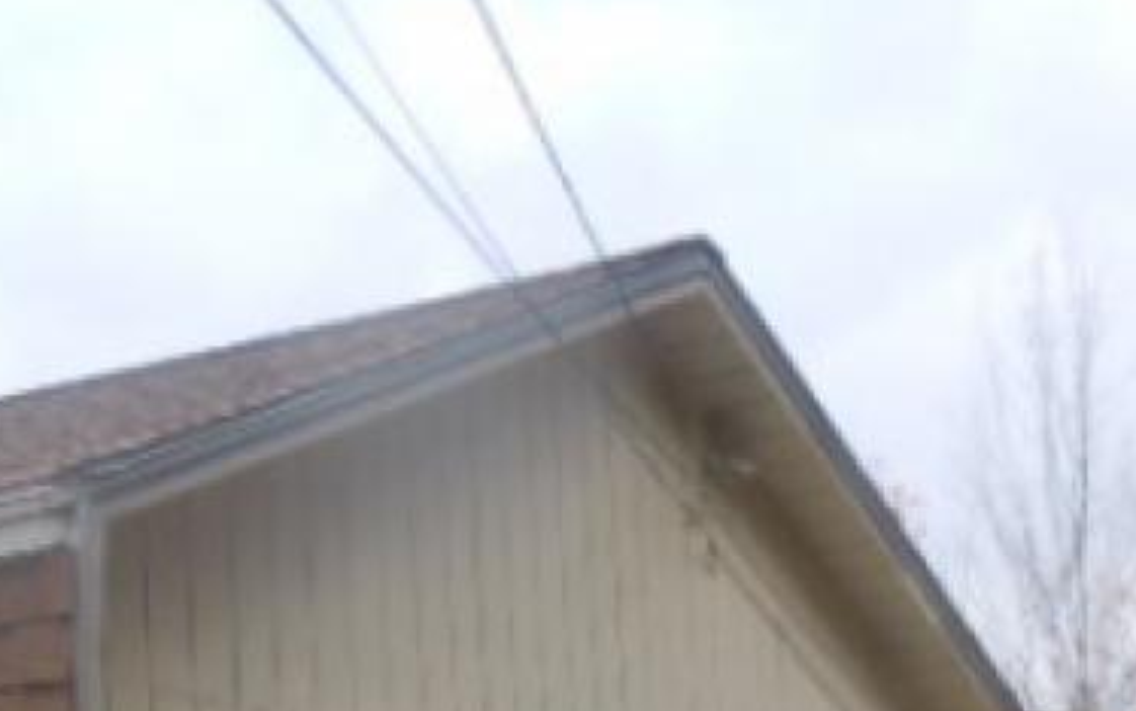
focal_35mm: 87
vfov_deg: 14.2
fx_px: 2694
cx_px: 562
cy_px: 995
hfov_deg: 23.8
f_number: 3.5
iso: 100
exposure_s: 1/160
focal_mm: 5.4
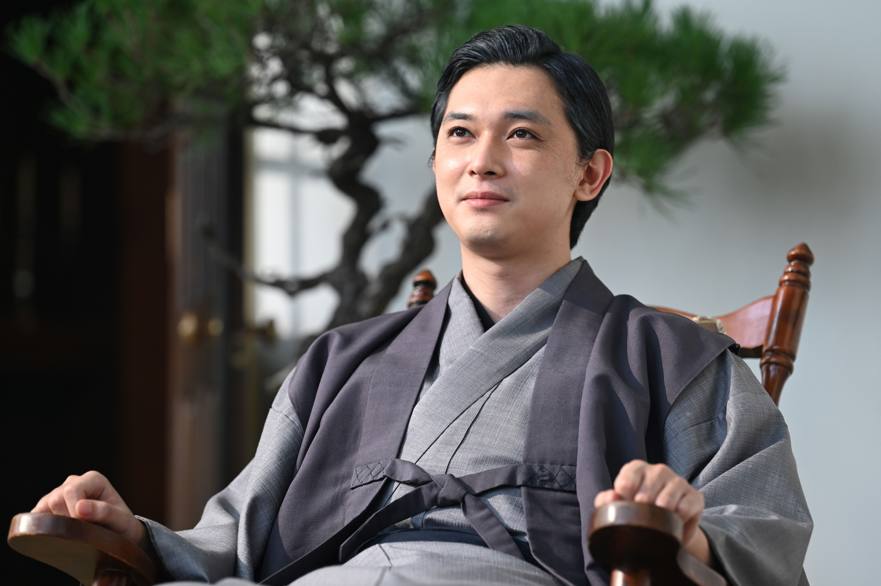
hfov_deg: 13.7
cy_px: 293
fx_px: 3668
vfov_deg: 9.1
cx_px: 440
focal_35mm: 150
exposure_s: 1/160
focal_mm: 150
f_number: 3.5
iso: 640
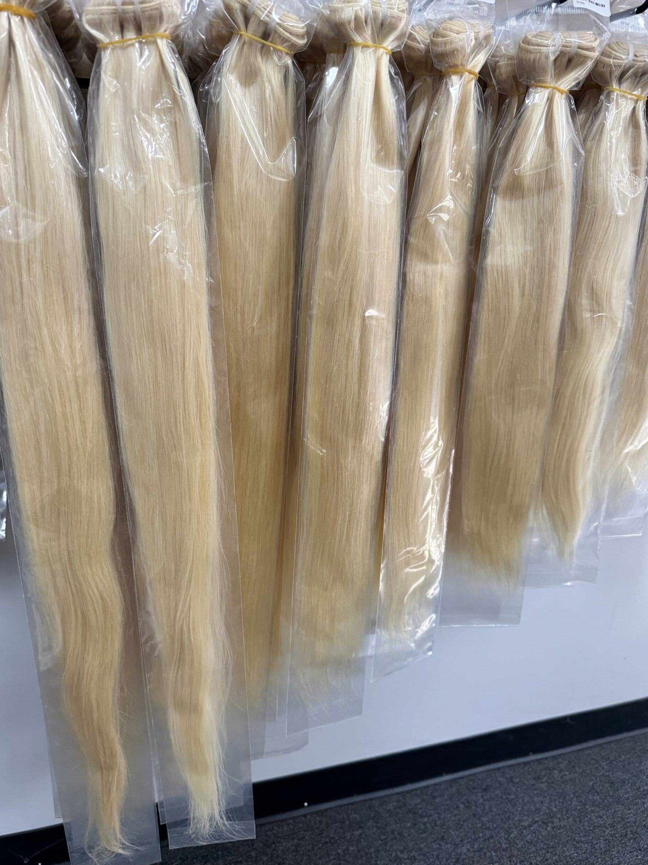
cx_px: 316
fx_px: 624
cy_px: 440
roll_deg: -2.0
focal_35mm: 25
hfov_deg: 54.9
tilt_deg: -23.1
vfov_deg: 69.4
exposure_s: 1/120
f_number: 1.78
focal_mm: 6.76
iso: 200
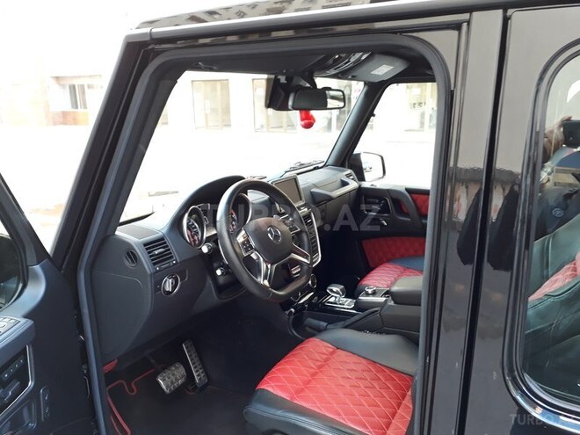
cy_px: 218
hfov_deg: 65.3
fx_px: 452
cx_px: 290
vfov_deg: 51.4
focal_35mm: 27
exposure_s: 1/33
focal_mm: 3.6
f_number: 1.9
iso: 125
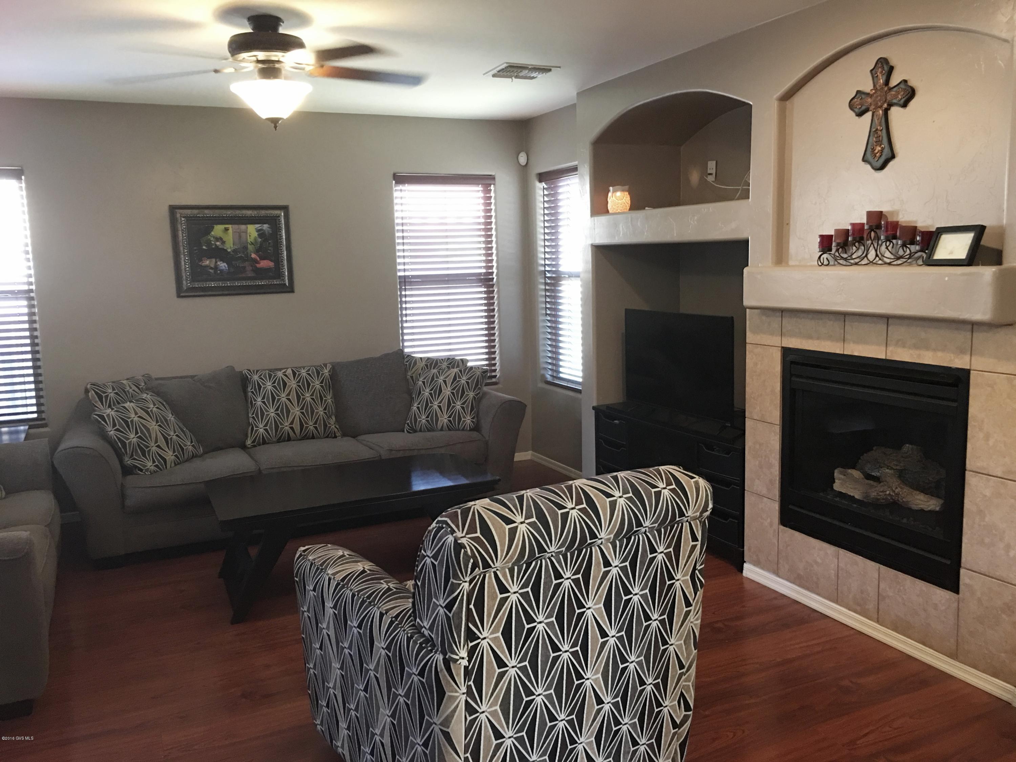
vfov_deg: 48.2
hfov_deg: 61.7
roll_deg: +1.5
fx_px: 851
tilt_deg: -7.8
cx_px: 508
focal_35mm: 29
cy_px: 381
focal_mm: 4.15
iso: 80
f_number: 2.2
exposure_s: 1/15
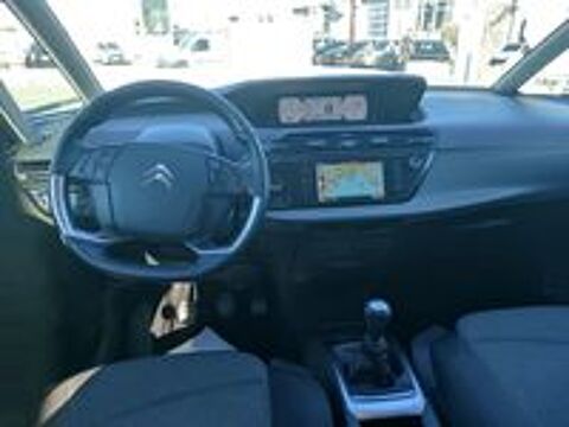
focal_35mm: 25
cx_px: 284
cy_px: 214
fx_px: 411
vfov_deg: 54.9
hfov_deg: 69.4
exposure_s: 1/100
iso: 128
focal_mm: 5.43
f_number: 1.89
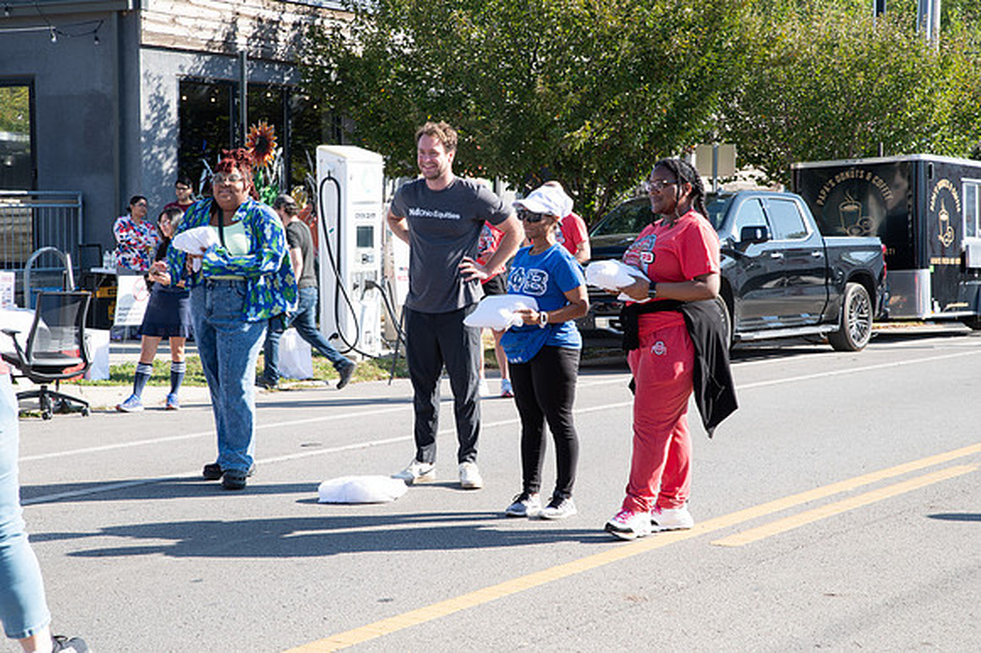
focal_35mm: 70
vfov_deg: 19.4
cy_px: 326
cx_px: 490
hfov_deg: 28.9
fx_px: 1906
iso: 160
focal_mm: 70
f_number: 9
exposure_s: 1/100
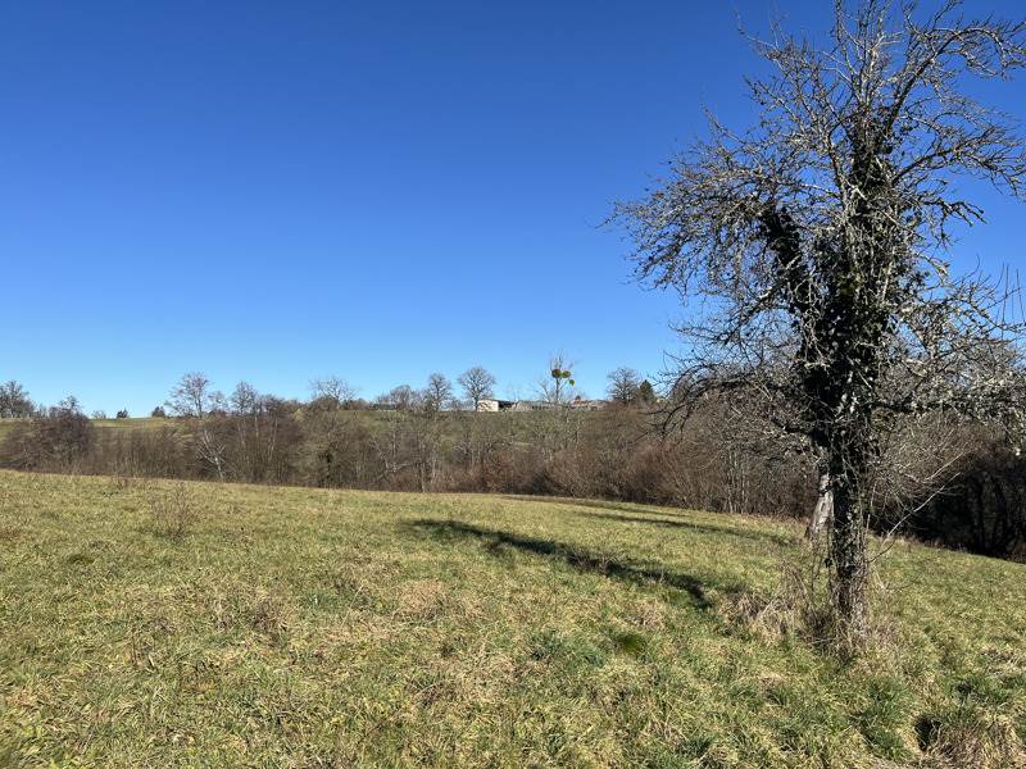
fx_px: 771
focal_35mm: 26
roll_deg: +0.9
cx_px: 513
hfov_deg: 67.3
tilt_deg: +5.1
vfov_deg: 53.1
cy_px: 384
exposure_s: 1/3745
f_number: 1.6
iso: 50
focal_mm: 5.1
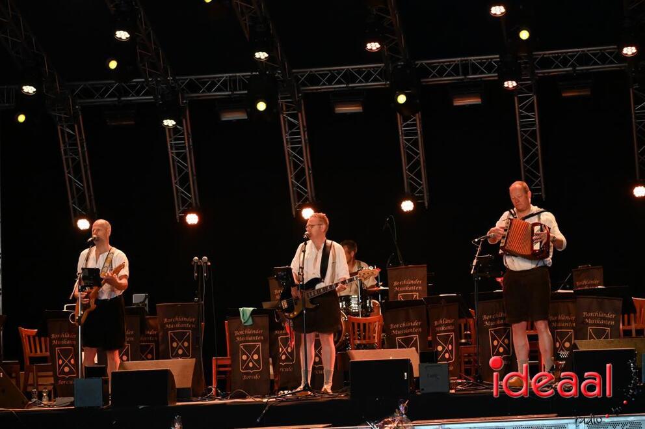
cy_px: 214
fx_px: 1790
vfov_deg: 13.7
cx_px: 322
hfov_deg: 20.4
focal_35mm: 100
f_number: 5
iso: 12800
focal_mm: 100
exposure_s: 1/400
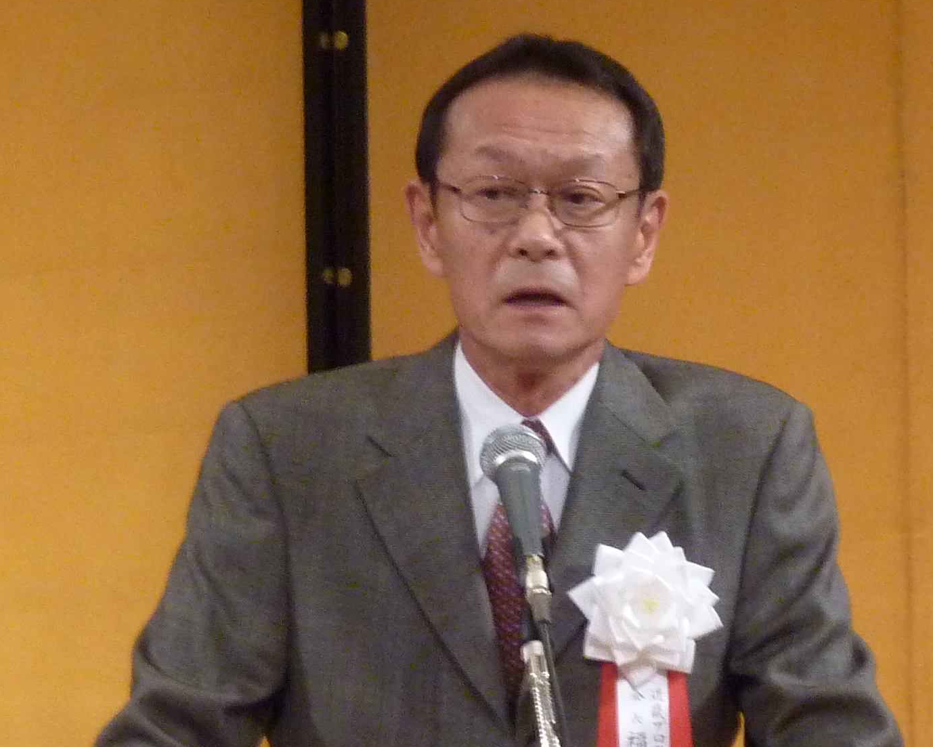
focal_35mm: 776
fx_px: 21432
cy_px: 316
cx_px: 475
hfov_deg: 2.5
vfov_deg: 2.0
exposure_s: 1/30
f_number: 4.9
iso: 400
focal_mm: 49.2
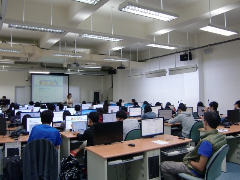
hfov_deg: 56.8
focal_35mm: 32
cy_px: 89
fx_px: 222
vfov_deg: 44.2
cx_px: 113
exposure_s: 1/60
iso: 160
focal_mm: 4.9
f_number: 2.6
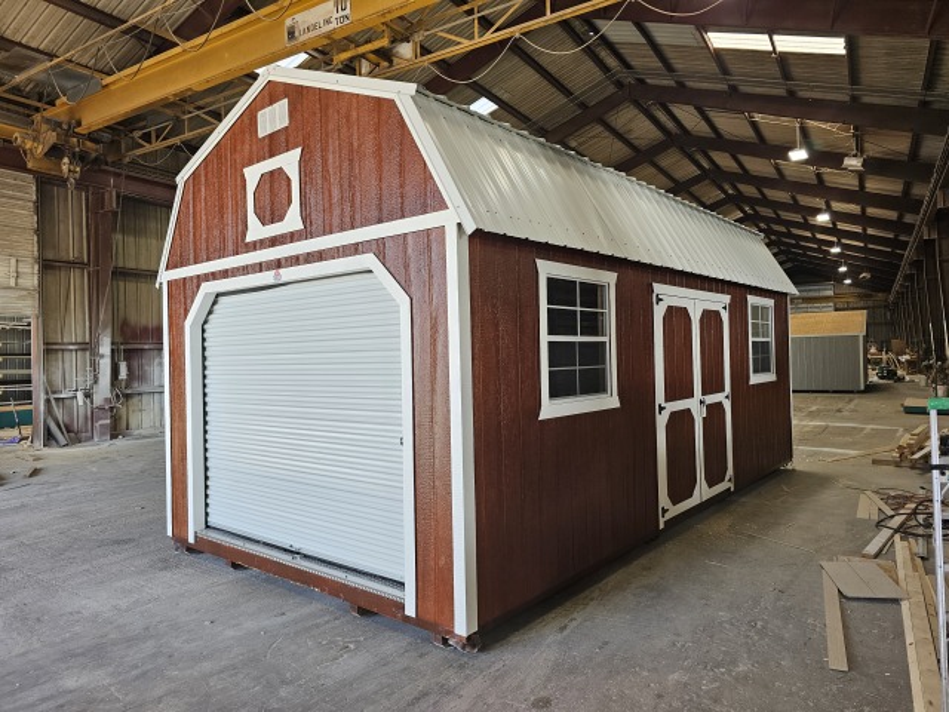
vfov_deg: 58.9
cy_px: 356
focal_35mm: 23
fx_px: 631
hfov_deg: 73.9
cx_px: 474
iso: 125
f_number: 1.7
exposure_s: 1/207
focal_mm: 6.3
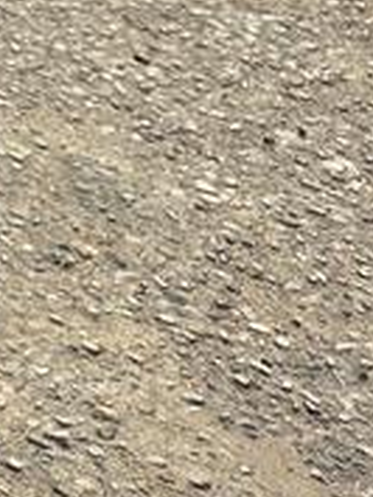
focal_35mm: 166
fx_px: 2382
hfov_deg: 6.3
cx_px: -1385
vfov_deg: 10.9
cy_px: -475
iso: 80
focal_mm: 6.3
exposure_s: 1/6574
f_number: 1.7
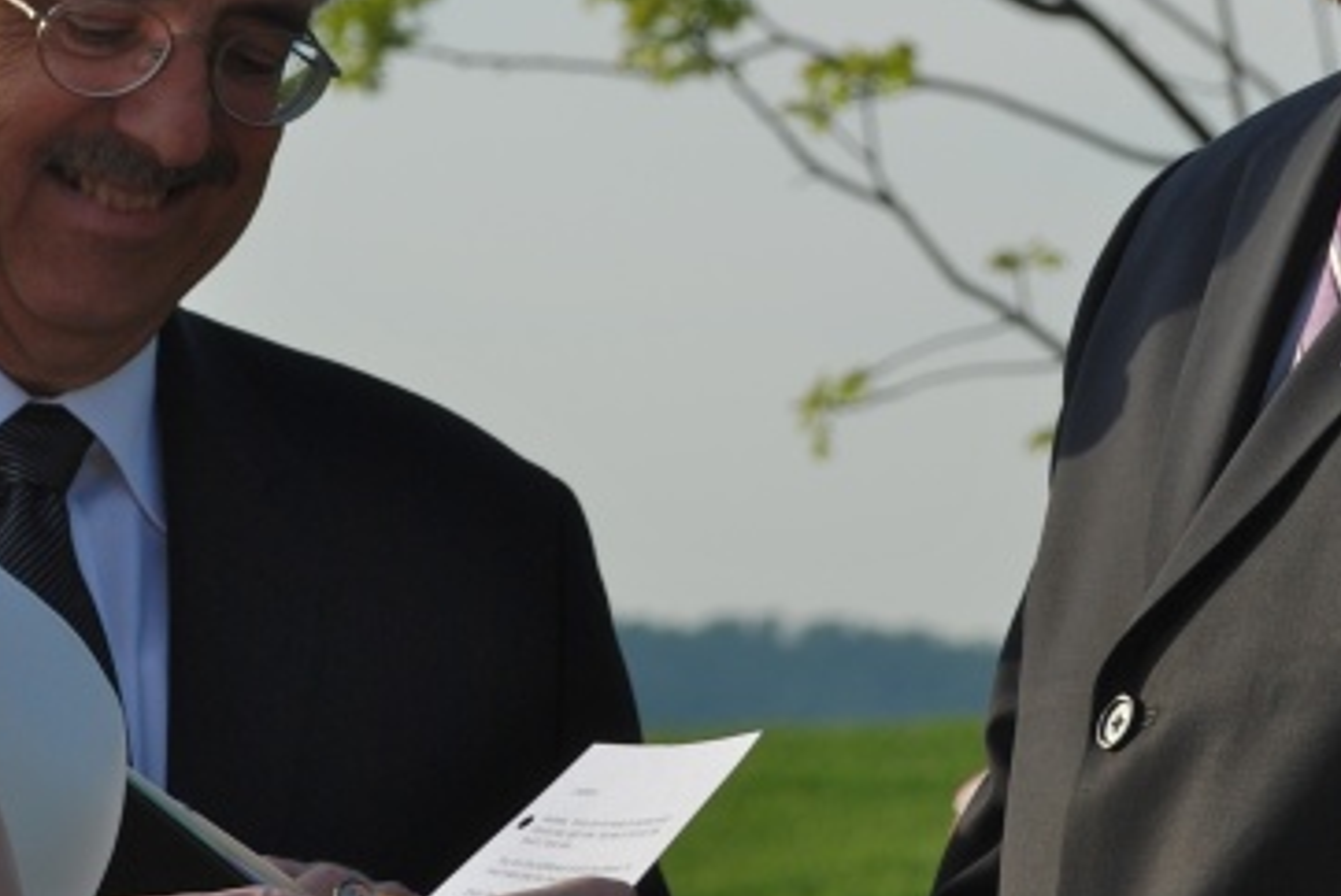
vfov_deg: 4.1
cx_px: 911
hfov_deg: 6.1
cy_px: 220
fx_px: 12638
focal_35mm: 339
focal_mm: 80
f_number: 8
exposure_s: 1/200
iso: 100
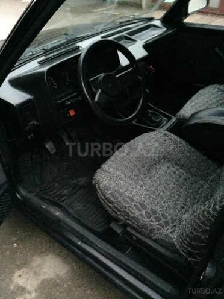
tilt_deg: -35.9
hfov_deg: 48.2
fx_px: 250
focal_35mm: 29
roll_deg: +0.5
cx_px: 112
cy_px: 150
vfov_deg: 61.7
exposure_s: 1/17
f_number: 2.2
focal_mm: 4.15
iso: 1250
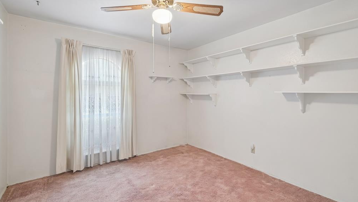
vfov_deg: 63.8
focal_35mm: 17
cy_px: 92
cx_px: 178
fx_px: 161
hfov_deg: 95.9
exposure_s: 1/15
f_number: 8
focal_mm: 16
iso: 400
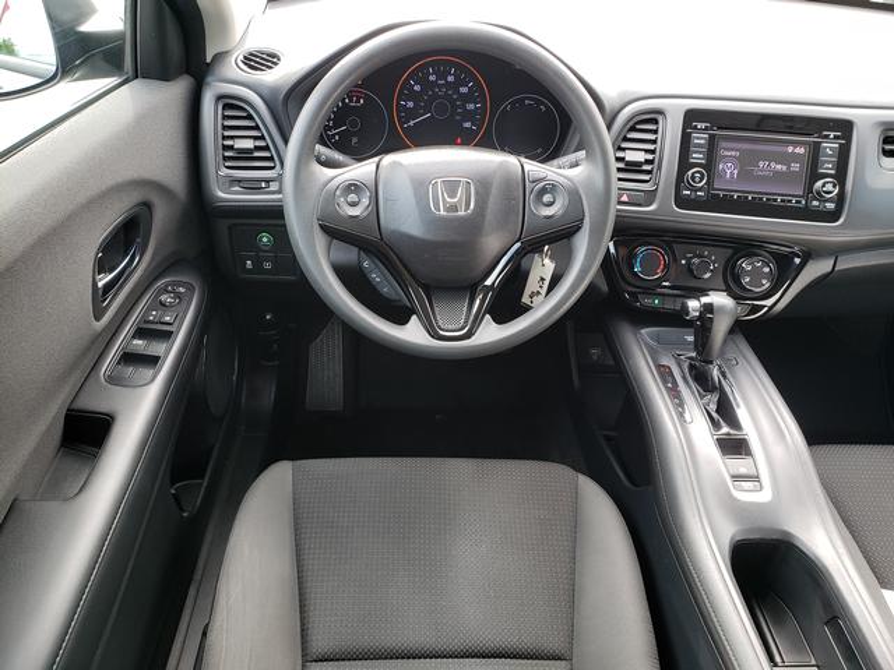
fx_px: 671
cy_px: 335
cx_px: 447
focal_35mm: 26
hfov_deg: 67.3
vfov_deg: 53.1
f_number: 2.4
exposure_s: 1/120
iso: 125
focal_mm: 4.3
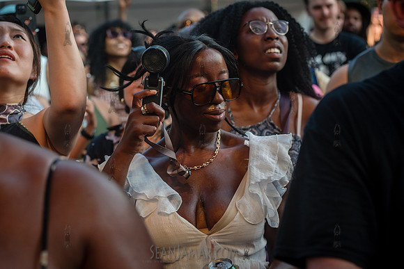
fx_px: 898
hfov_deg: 25.4
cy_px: 134
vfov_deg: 17.1
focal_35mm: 80
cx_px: 202
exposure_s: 1/500
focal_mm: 80
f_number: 4.5
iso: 400
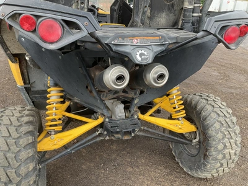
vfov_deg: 48.2
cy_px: 93
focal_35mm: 29
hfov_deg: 61.7
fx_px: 208
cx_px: 124
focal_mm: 3
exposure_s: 1/188
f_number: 1.8
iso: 20
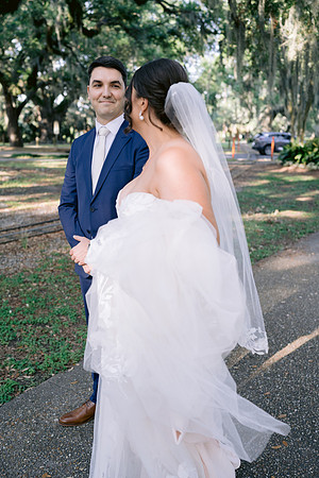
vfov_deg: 54.4
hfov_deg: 37.9
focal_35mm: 35
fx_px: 465
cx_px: 160
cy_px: 239
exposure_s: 1/250
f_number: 2.8
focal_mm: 35
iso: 250
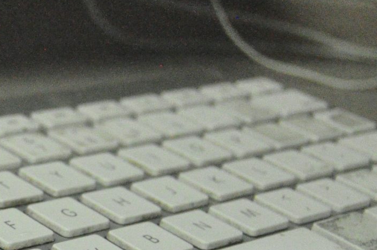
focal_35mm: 113
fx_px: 1181
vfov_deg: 12.0
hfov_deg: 17.0
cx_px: -127
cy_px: 228
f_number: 4
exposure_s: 1/320
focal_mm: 26
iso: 6400
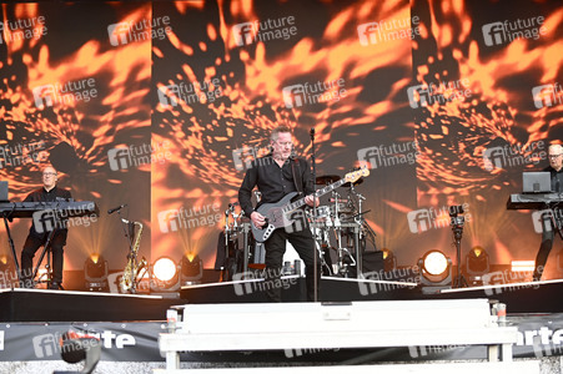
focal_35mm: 70
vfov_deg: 19.4
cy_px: 187
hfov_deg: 28.9
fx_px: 1094
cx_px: 282
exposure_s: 1/400
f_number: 3.2
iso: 320
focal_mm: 70
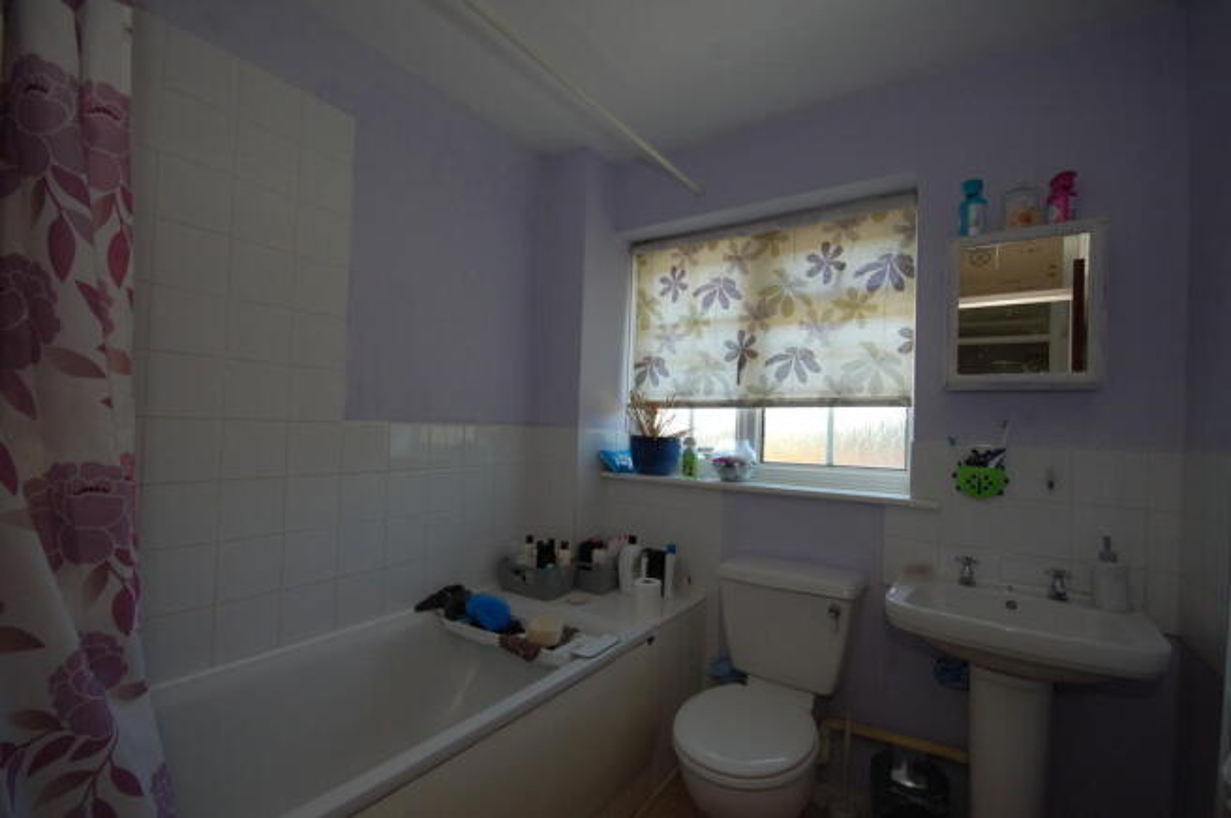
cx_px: 616
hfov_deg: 100.4
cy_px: 409
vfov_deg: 77.2
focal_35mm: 15
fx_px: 512
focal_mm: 10
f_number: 5.6
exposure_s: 1/125
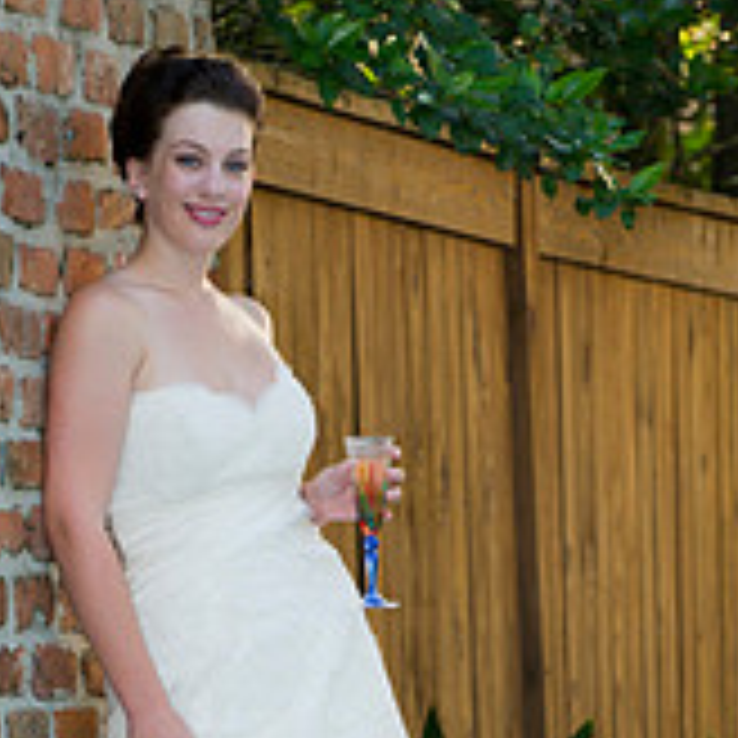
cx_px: 245
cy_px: 891
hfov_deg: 4.9
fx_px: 8683
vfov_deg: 4.8
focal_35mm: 360
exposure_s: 1/50
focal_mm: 155
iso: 400
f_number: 5
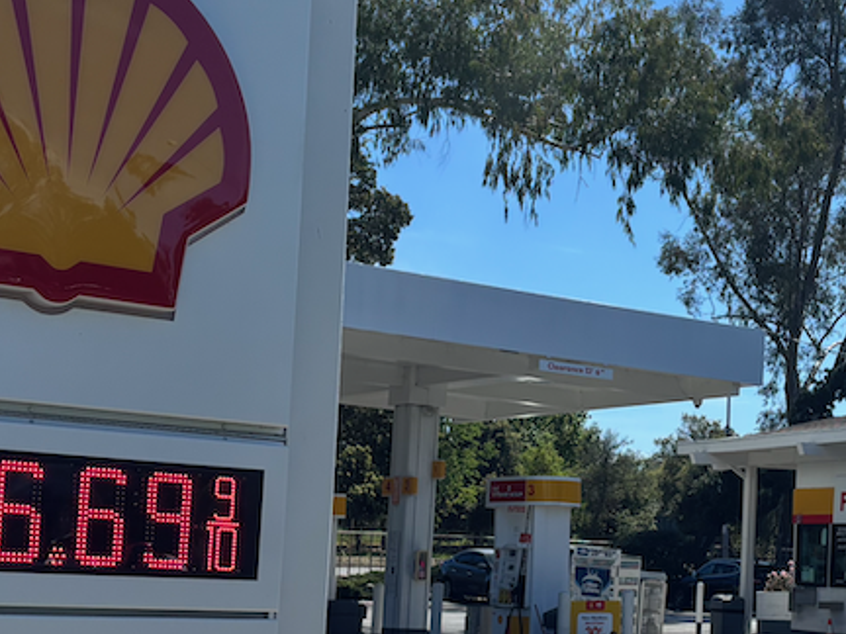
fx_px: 1882
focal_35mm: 77
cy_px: 413
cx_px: 652
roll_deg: -2.4
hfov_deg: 25.0
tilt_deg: +5.3
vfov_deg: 19.1
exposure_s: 1/3311
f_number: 1.6
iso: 50
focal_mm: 5.96
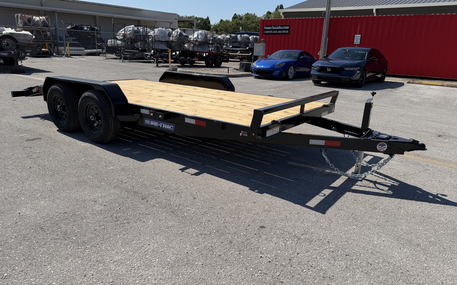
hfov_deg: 70.4
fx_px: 324
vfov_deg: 47.6
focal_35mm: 26
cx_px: 230
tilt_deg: -19.2
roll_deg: -2.3
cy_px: 153
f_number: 1.78
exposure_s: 1/6711
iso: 80
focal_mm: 6.76
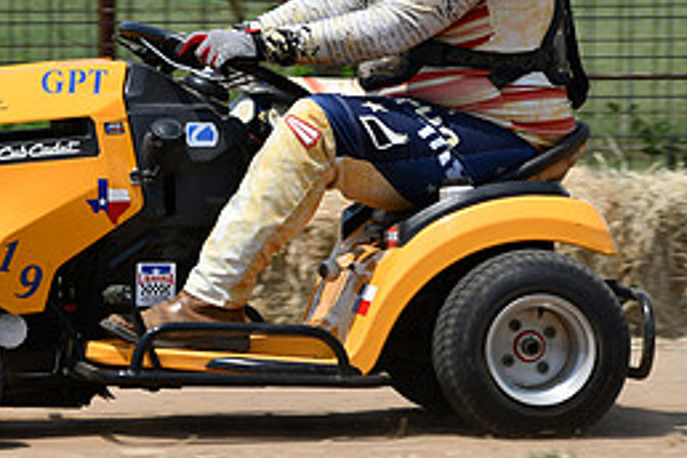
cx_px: 168
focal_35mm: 622
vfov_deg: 2.2
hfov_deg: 3.3
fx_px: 11869
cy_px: 39
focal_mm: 185
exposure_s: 1/500
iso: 110
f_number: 8
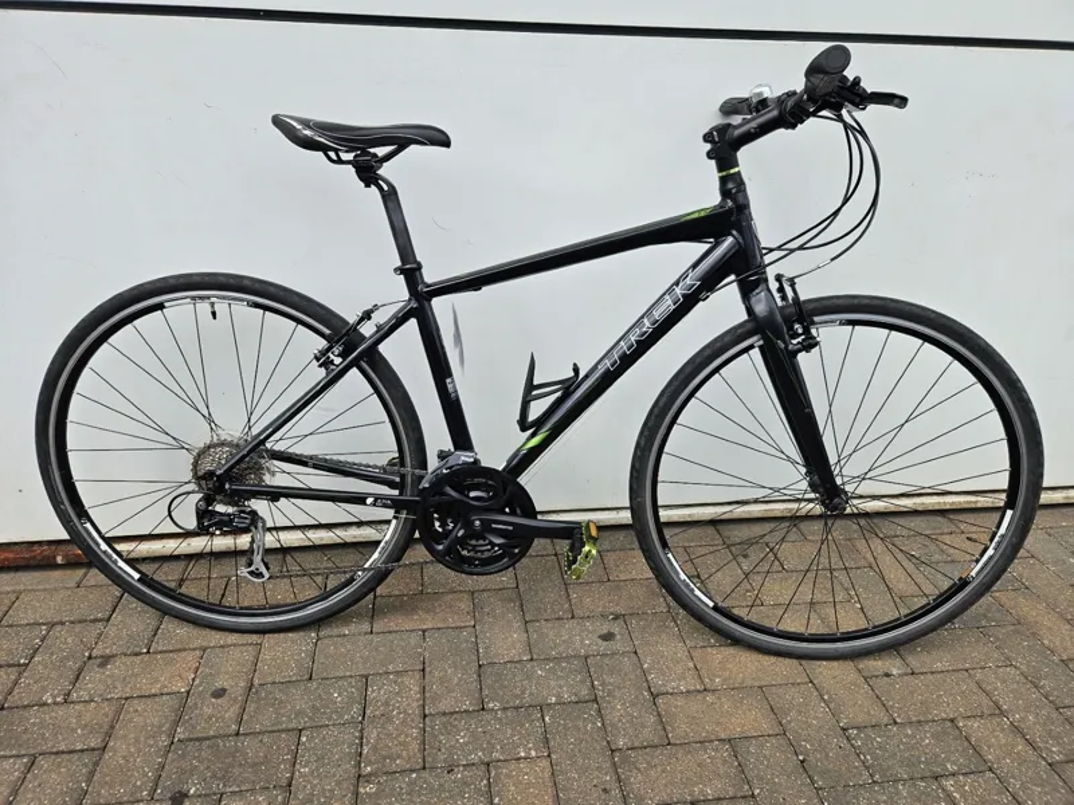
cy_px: 402
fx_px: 714
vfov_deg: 58.9
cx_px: 537
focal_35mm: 23
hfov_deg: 73.9
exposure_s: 1/833
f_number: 1.8
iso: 25
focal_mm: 5.4
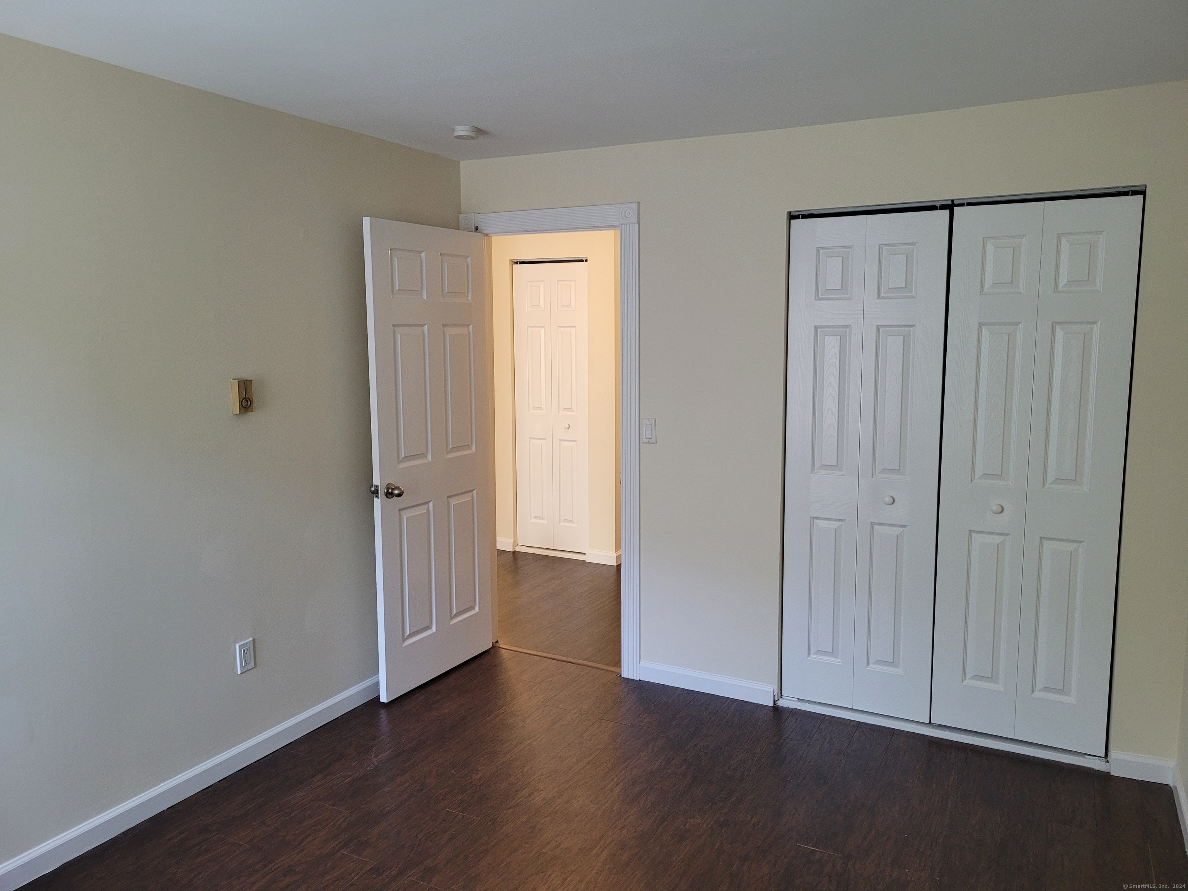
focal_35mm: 26
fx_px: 892
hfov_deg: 67.3
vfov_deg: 53.1
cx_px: 594
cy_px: 446
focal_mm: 5.4
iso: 250
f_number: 1.8
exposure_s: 1/60
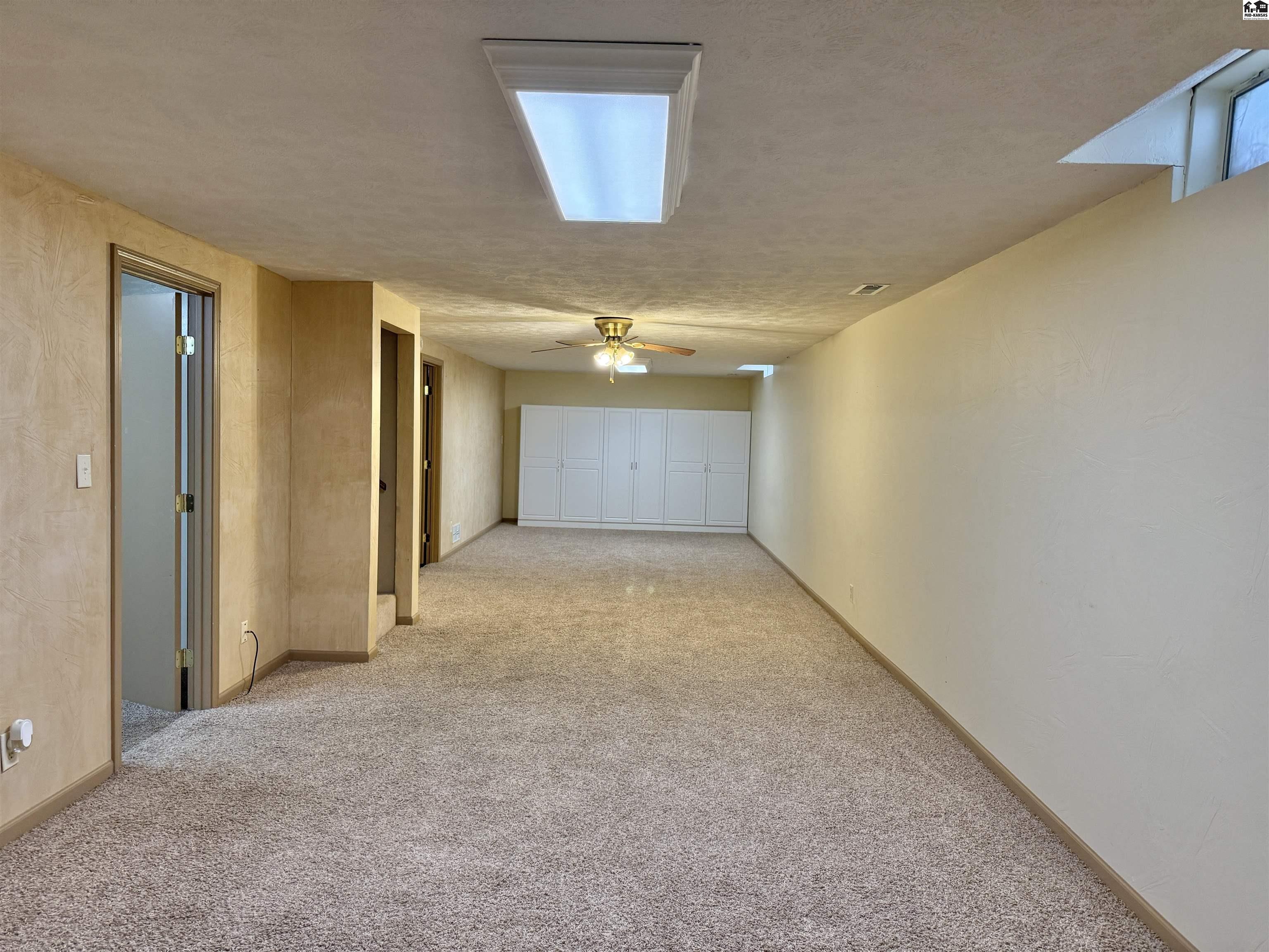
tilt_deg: -1.4
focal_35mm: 24
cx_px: 634
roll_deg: -1.9
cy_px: 476
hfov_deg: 71.6
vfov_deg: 56.8
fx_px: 880
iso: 250
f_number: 1.78
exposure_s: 1/120
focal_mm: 6.76
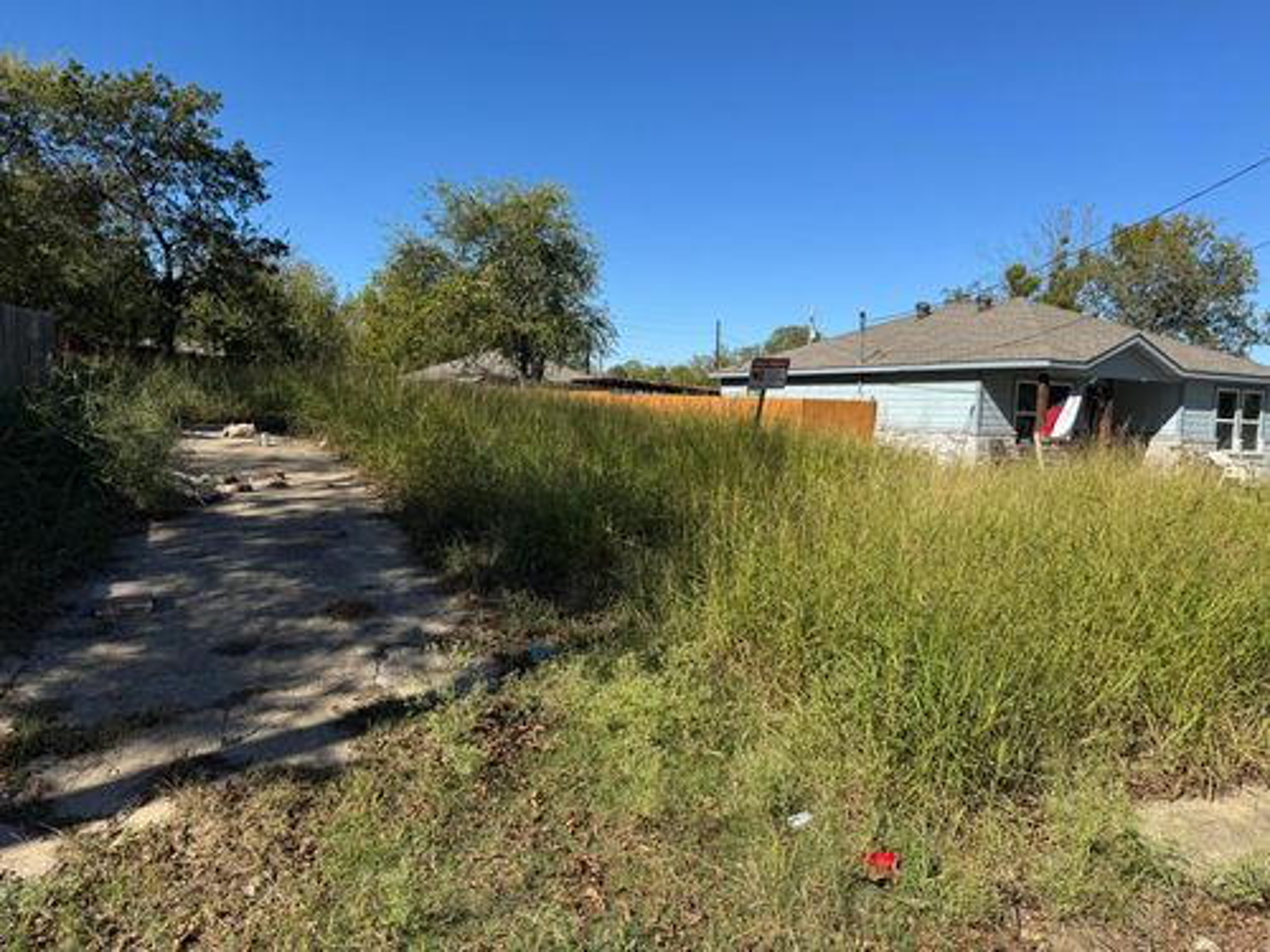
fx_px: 881
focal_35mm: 24
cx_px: 635
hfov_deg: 71.6
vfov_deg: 56.8
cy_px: 476
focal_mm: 6.76
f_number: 1.78
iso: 80
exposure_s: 1/3802
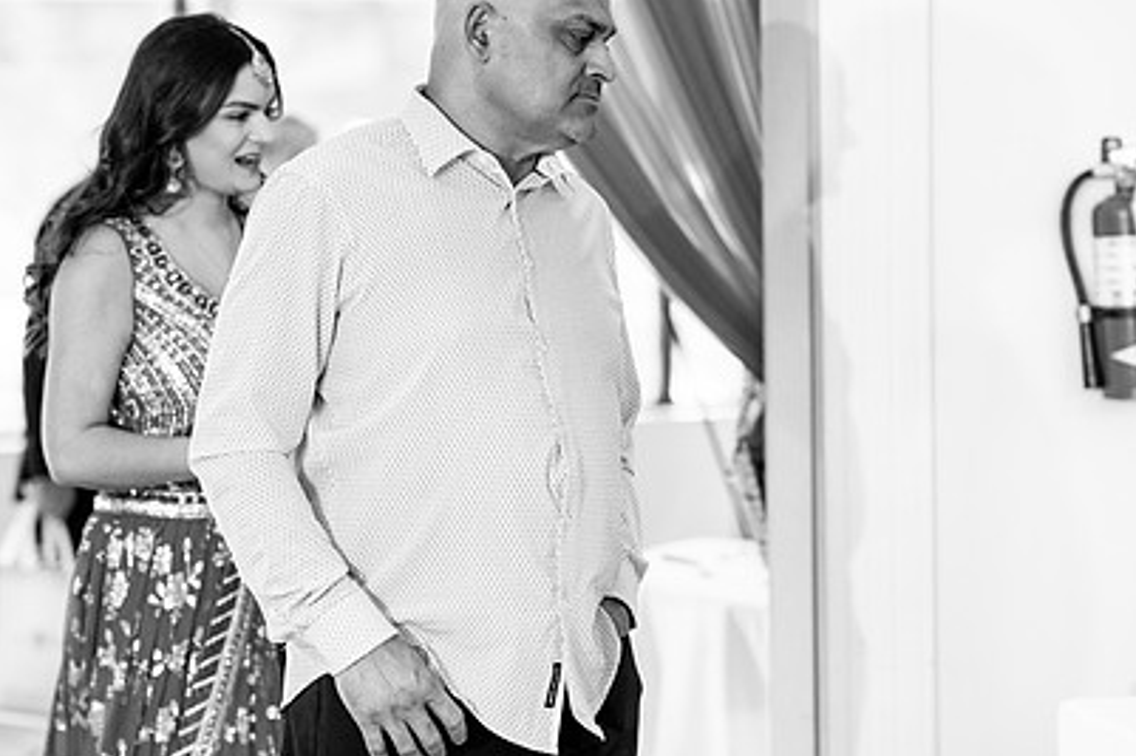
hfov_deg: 16.7
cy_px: 361
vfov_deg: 11.1
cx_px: 499
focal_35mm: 123
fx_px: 3880
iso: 800
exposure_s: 1/160
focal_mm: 85
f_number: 2.2
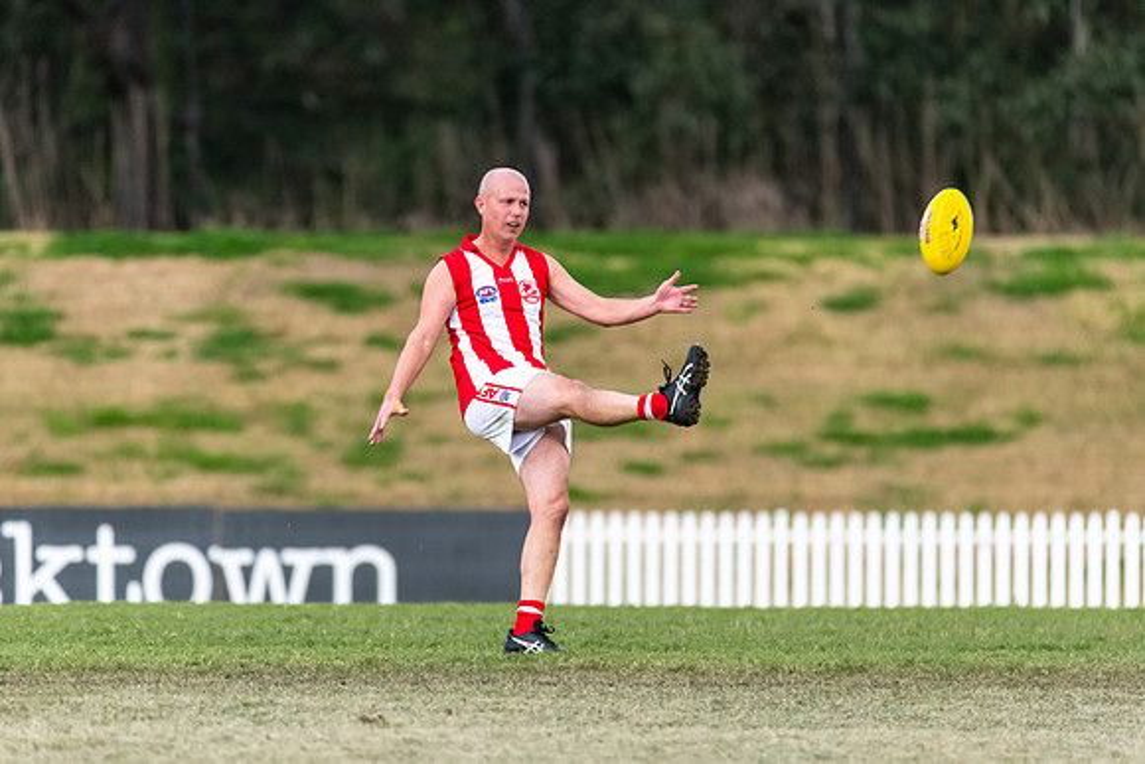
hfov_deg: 3.1
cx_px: 519
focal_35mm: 657
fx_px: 20887
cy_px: 376
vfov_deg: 2.1
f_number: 6.3
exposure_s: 1/1600
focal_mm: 600
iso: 4000
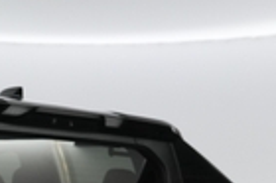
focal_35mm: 114
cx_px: 101
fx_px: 873
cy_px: 335
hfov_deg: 17.9
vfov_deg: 11.1
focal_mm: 25
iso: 1600
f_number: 2.8
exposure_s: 1/160
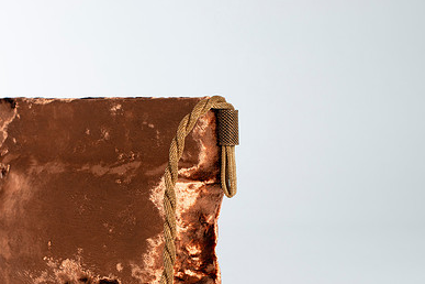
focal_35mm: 75
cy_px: 211
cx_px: 120
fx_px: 885
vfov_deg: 18.1
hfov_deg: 26.7
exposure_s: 1/200
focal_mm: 50
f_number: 7.1
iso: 200
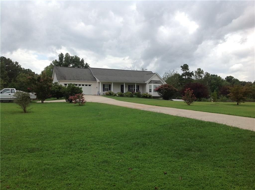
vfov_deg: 40.6
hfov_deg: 52.7
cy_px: 95
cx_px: 128
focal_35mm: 35
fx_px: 257
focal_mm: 4.28
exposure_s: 1/1592
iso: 50
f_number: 2.4
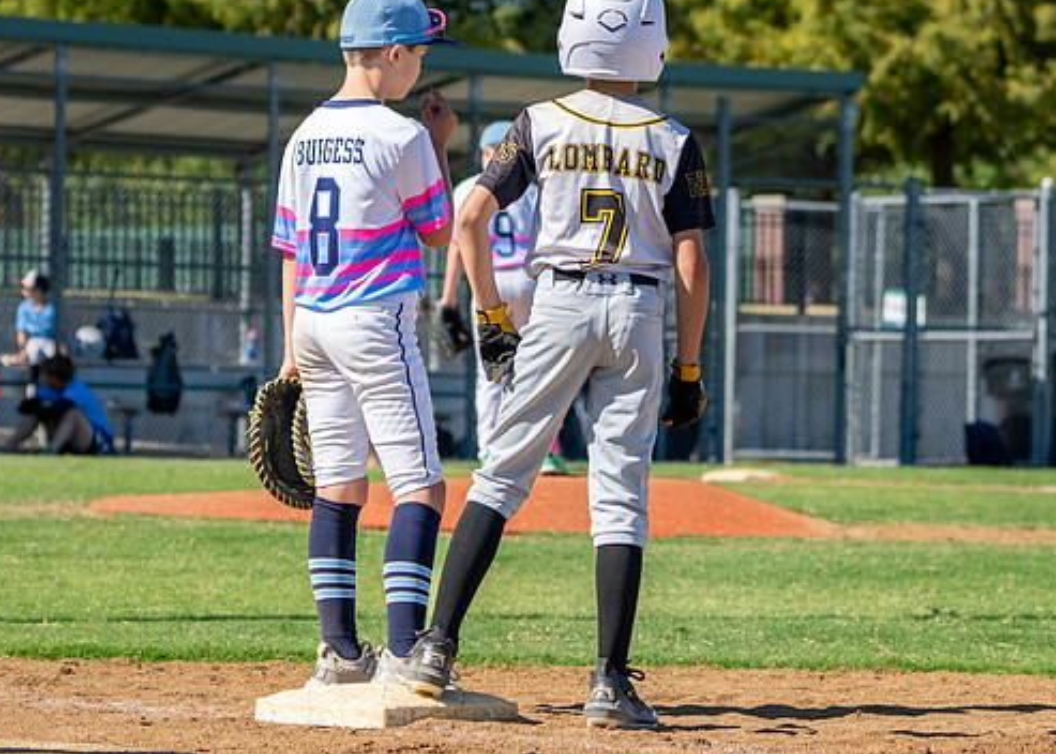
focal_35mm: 216
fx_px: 6477
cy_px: 346
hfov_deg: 9.3
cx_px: 563
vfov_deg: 6.7
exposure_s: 1/5000
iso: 1000
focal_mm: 114
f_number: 4.5
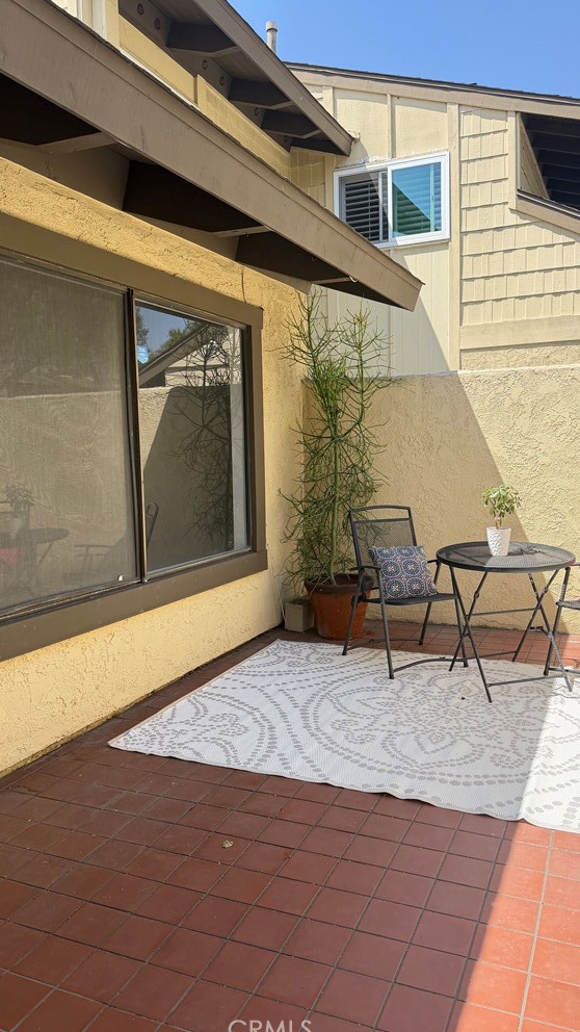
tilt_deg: -5.4
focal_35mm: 27
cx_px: 326
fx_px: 738
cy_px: 512
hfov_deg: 42.8
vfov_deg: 69.9
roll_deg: +1.3
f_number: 1.78
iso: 100
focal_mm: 6.76
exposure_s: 1/2000
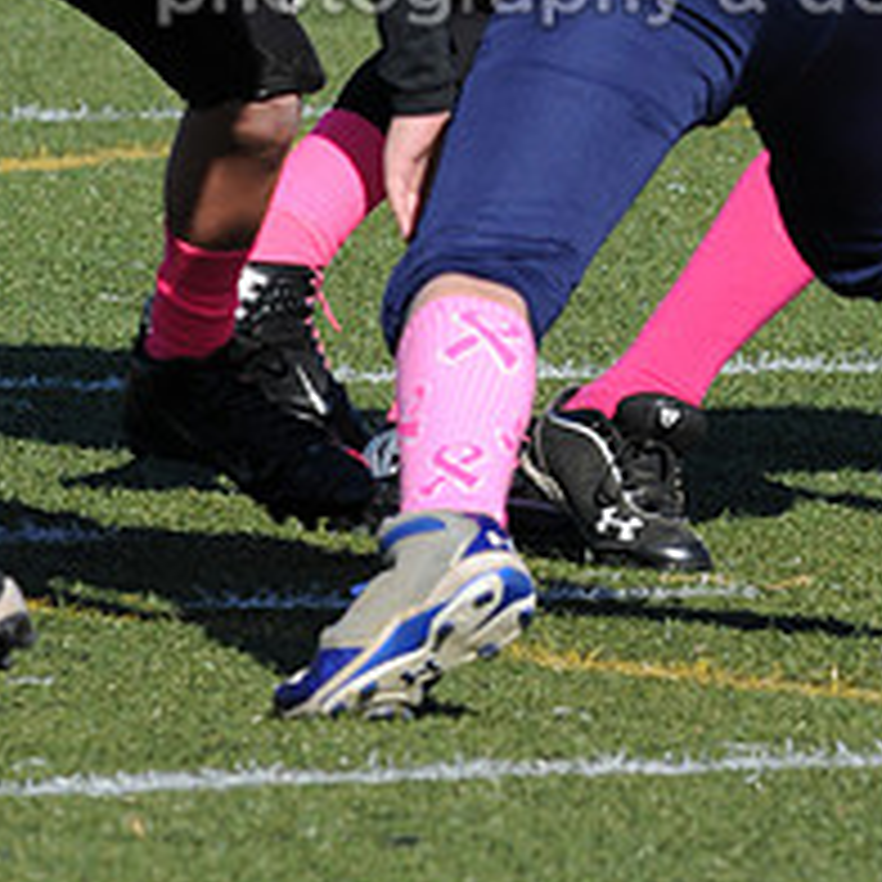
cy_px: -230
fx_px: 32574
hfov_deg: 1.6
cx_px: 731
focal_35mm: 1130
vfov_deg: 1.6
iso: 200
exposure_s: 1/500
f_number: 9
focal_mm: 300
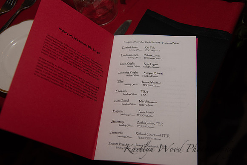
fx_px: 274
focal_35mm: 40
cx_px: 124
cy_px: 82
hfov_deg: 48.4
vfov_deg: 33.4
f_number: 4
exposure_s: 1/200
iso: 800
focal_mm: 40
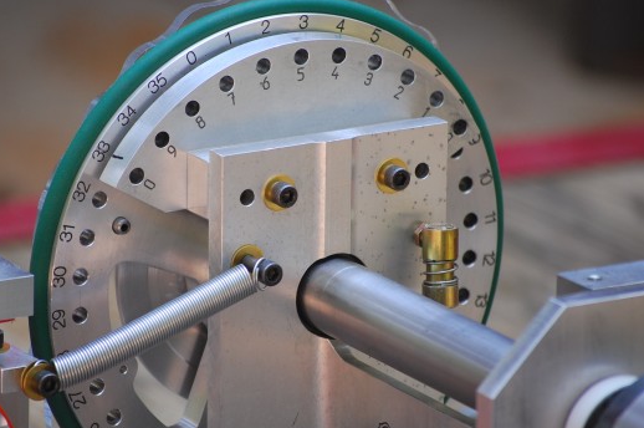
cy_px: 218
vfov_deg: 4.4
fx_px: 5592
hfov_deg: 6.6
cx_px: 265
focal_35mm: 313
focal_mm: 150
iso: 250
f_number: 5.3
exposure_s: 1/125
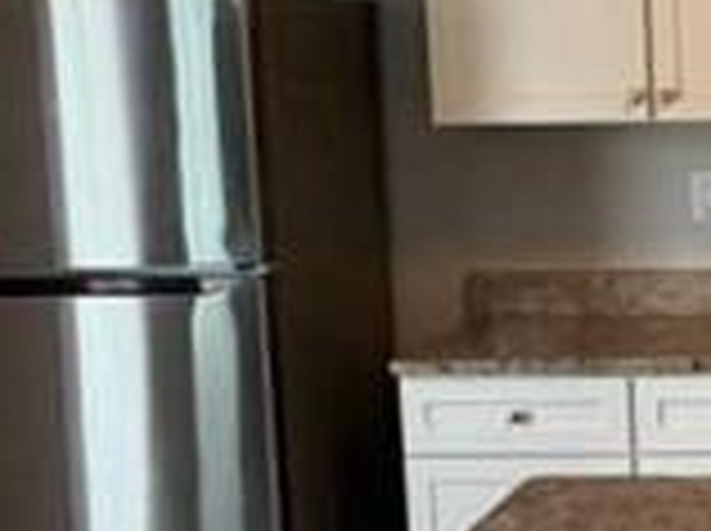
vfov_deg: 16.2
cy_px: 351
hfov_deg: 20.1
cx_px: 873
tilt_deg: -9.7
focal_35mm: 91
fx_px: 1866
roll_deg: +0.3
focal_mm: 2.22
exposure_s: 1/60
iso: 200
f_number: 2.2
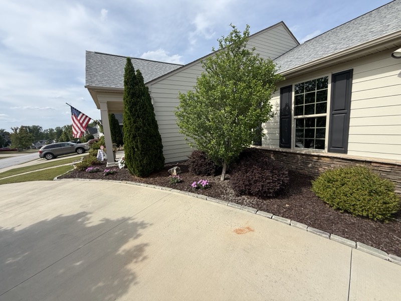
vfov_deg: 85.7
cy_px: 150
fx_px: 162
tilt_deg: -7.5
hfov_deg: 102.1
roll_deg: +3.8
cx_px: 200
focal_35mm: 14
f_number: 2.2
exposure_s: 1/1001
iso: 50
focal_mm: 2.22
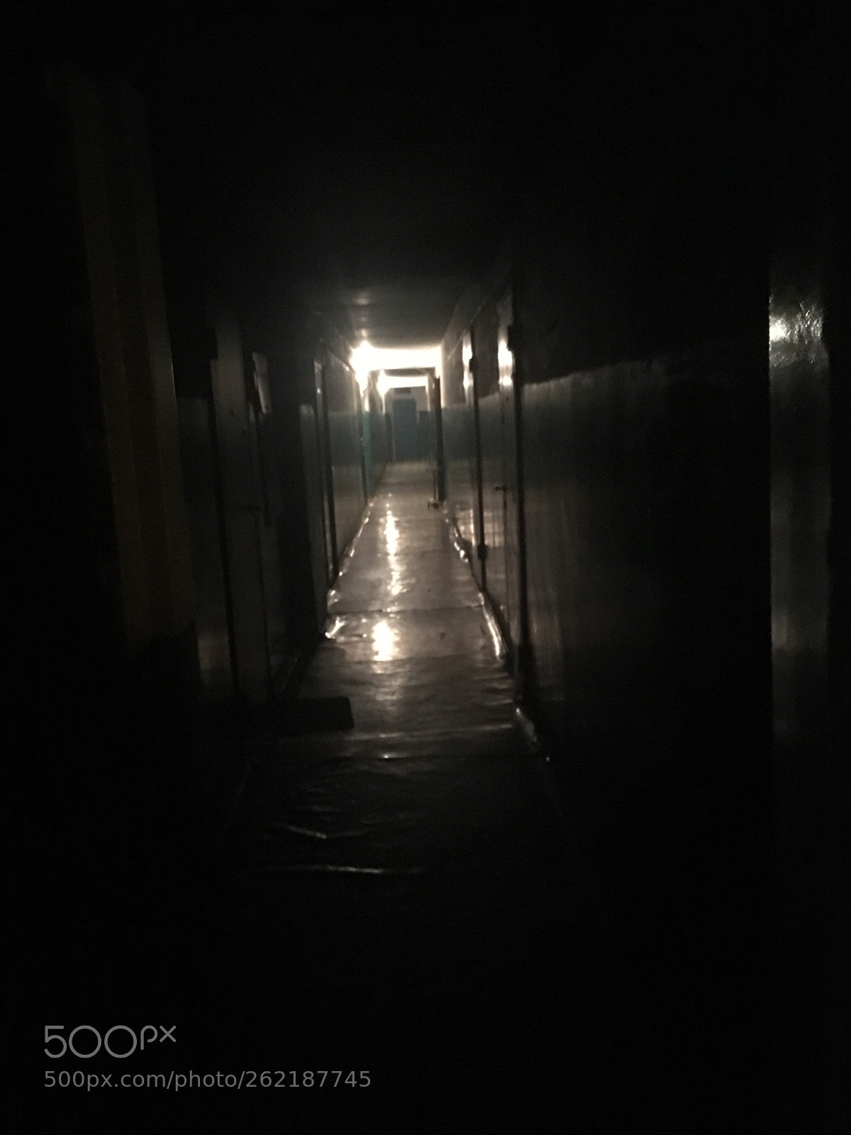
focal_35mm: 29
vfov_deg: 61.7
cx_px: 426
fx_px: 951
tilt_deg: -10.7
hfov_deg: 48.2
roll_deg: +1.2
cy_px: 568
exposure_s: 1/17
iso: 800
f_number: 2.2
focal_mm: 4.15
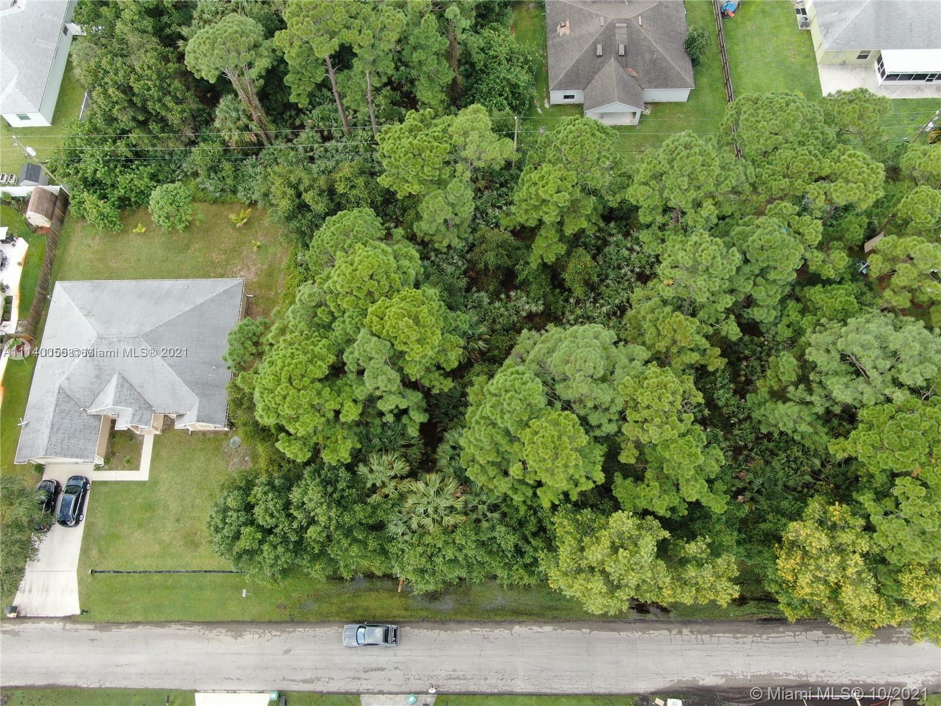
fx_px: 761
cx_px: 470
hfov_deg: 63.4
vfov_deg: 49.7
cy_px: 353
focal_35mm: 28
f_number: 3
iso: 110
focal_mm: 4.89
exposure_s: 1/160
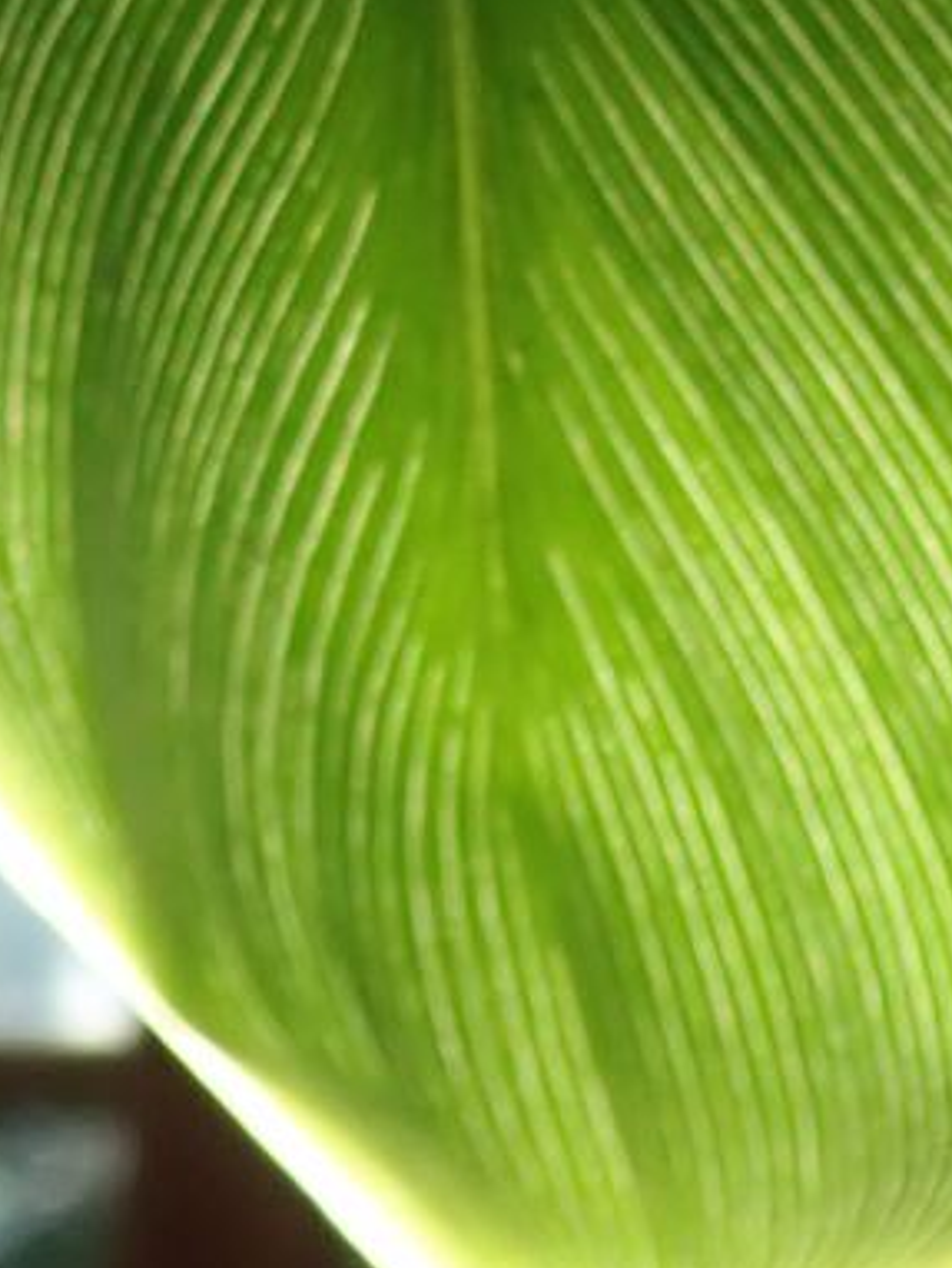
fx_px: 5751
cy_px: -1447
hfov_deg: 9.5
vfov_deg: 11.1
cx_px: 289
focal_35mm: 157
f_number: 3.2
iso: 100
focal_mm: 5.5
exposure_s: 1/250
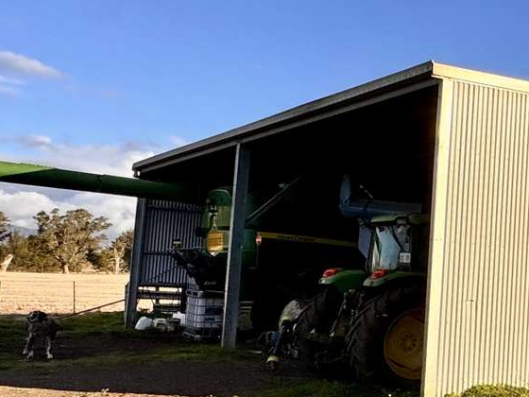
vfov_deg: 30.1
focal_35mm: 48
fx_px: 734
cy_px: 257
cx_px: 722
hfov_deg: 29.8
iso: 50
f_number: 2.2
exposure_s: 1/2342
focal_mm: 2.22
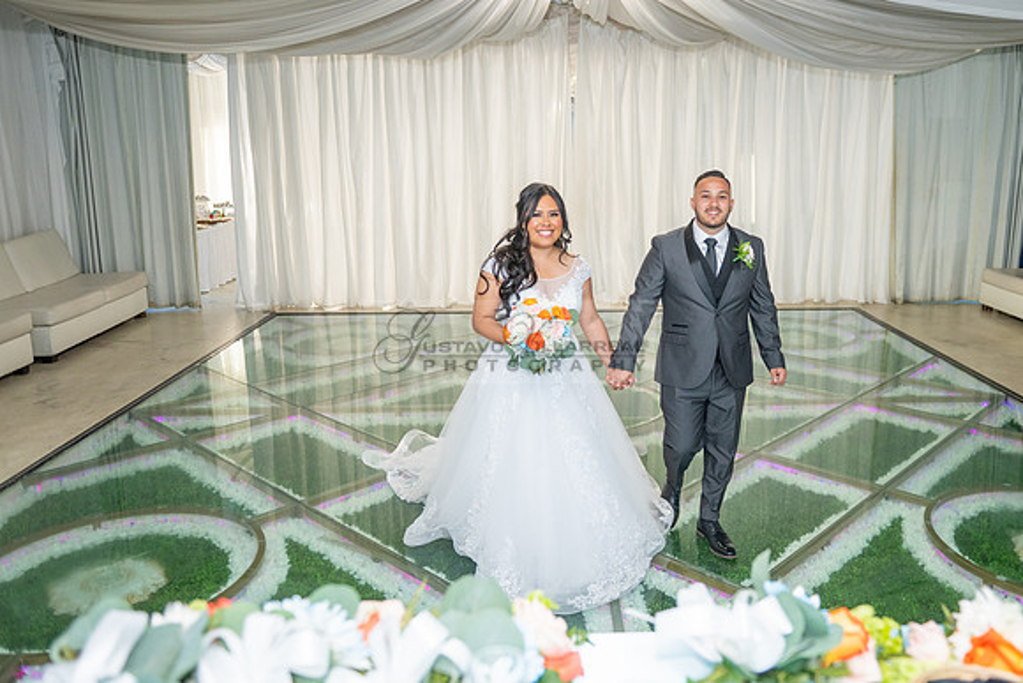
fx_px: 807
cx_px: 598
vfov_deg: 45.7
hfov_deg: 64.3
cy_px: 293
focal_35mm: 28
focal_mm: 24
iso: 800
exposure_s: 1/160
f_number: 3.2
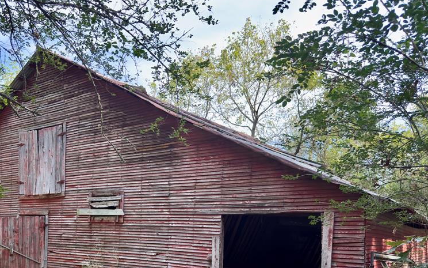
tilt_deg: +1.8
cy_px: 217
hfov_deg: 54.3
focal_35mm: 35
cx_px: 147
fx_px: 408
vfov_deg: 35.0
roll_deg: -1.7
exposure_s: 1/807
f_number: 1.78
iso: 80
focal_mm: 6.76
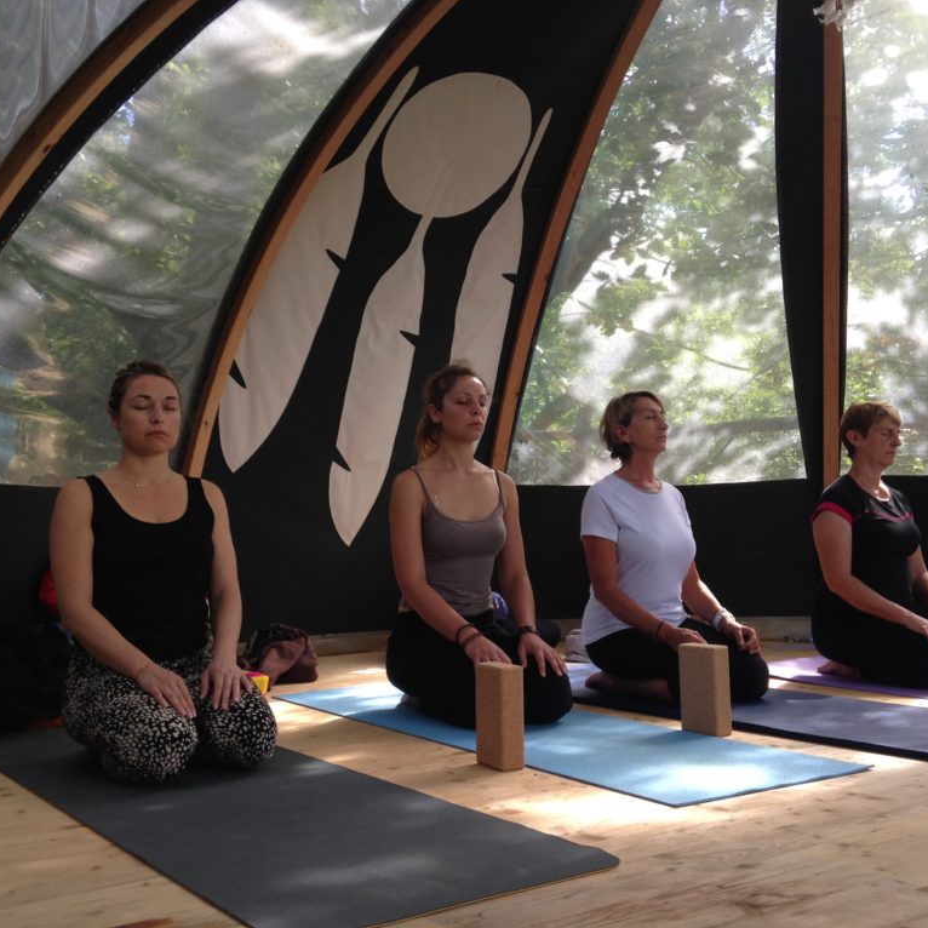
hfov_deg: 42.8
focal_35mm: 39
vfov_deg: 42.8
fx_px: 1183
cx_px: 454
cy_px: 464
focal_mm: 4.12
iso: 50
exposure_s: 1/194
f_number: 2.4
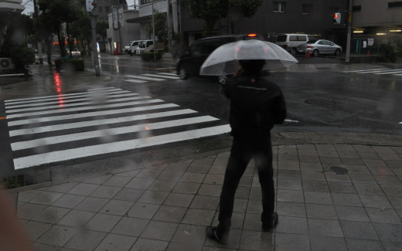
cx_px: 199
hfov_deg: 66.5
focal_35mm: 28
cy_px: 131
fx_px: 307
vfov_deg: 44.5
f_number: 9
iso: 800
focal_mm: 18
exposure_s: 1/50
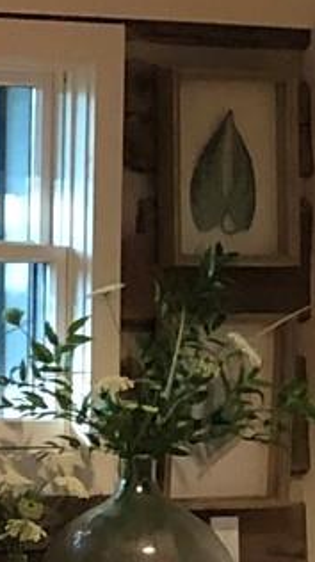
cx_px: -847
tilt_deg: -1.4
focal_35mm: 198
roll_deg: +0.2
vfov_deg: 10.8
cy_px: 491
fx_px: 2950
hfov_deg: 5.5
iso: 100
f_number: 1.8
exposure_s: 1/13
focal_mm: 3.99
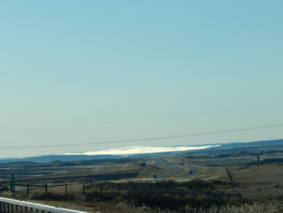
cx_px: 142
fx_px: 1488
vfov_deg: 8.2
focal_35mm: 182
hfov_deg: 10.9
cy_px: 106
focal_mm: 32.8
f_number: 5.3
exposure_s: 1/1000
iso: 125
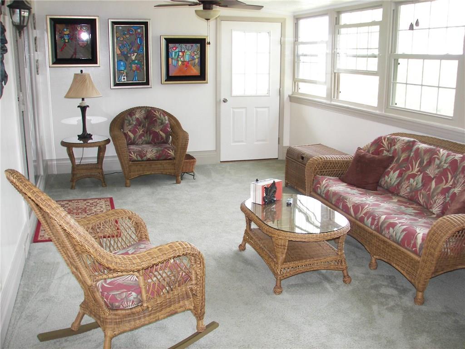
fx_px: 484
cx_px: 232
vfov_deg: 39.7
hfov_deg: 51.4
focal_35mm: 36
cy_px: 174
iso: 100
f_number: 2.8
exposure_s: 1/30
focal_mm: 6
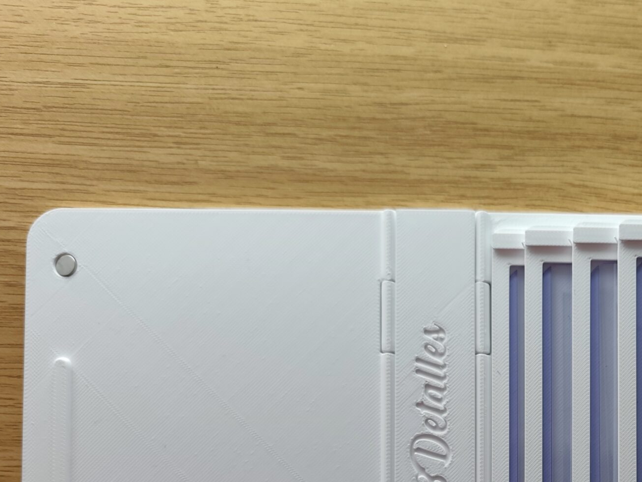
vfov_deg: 30.3
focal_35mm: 45
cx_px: 597
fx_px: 835
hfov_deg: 38.7
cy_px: 463
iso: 320
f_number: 1.65
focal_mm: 6.19
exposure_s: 1/50
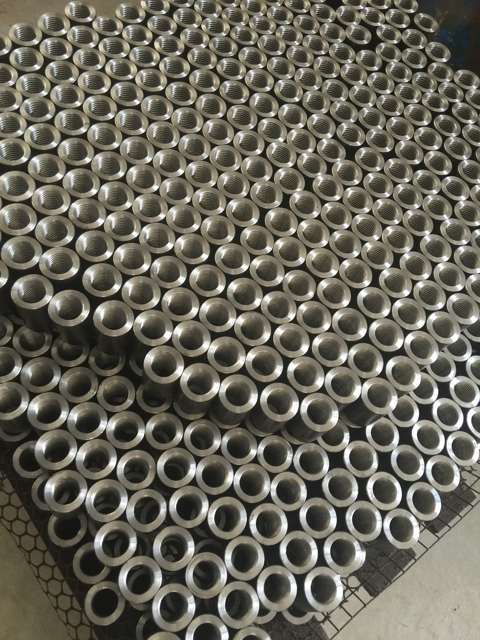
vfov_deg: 61.7
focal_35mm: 29
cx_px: 240
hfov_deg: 48.2
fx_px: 536
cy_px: 320
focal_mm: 4.15
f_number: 2.2
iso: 64
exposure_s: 1/33
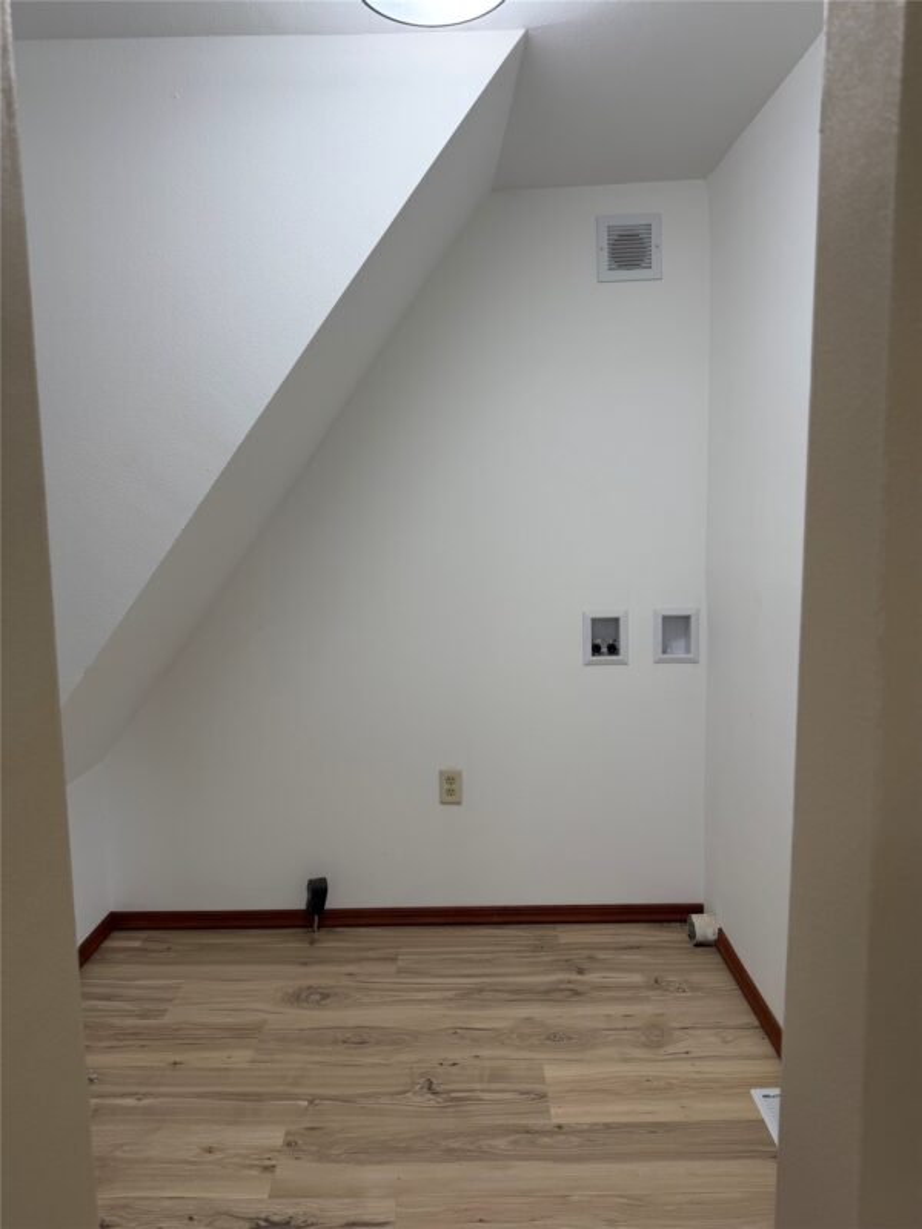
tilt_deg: -4.6
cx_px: 461
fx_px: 852
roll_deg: -0.3
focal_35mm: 24
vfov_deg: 71.6
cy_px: 614
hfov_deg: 56.8
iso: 100
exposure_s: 1/120
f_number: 1.78
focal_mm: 6.76
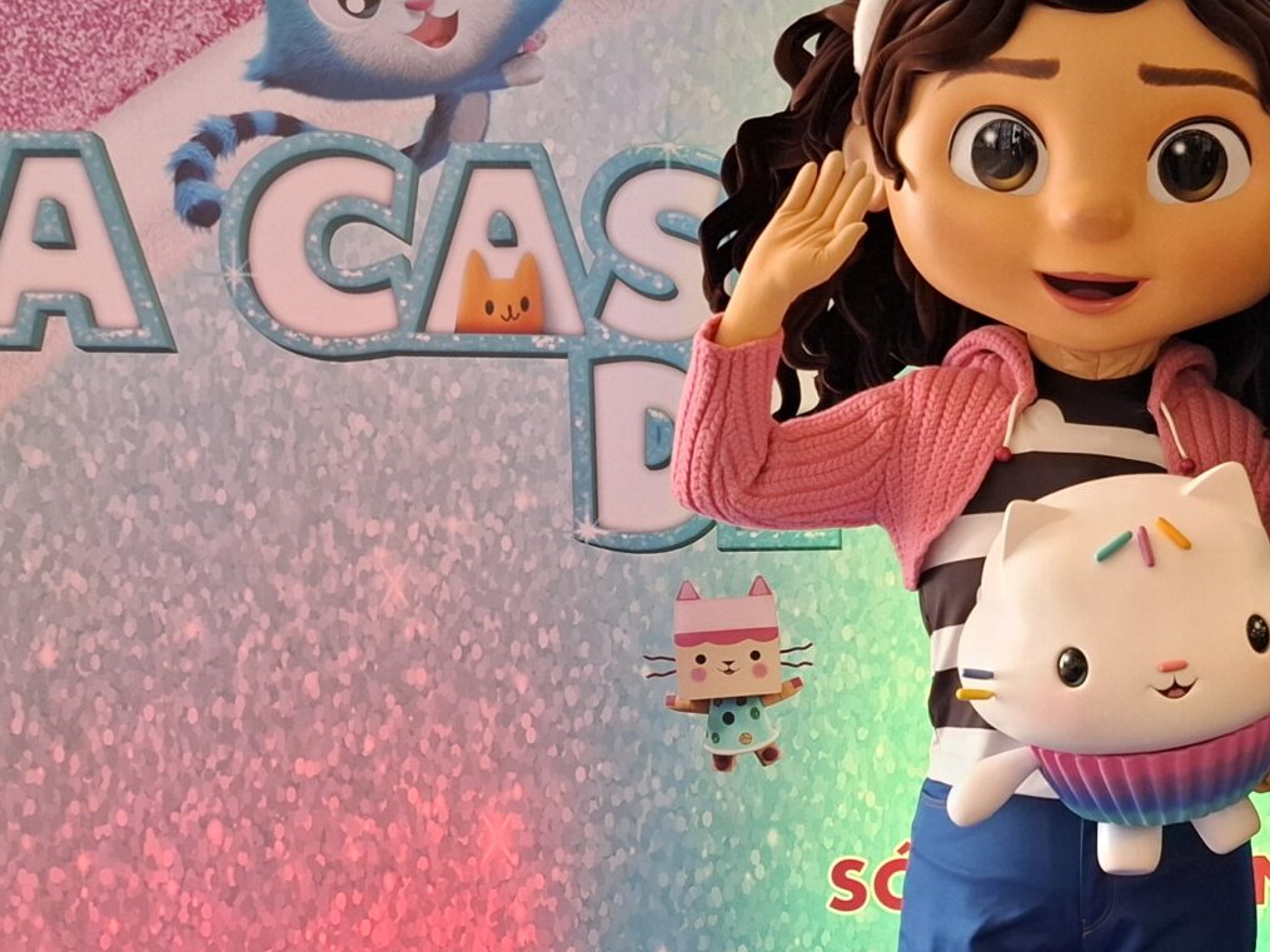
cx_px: 1121
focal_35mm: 58
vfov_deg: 25.2
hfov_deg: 31.8
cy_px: 513
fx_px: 2128
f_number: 1.8
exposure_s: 1/60
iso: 250
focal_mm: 5.54
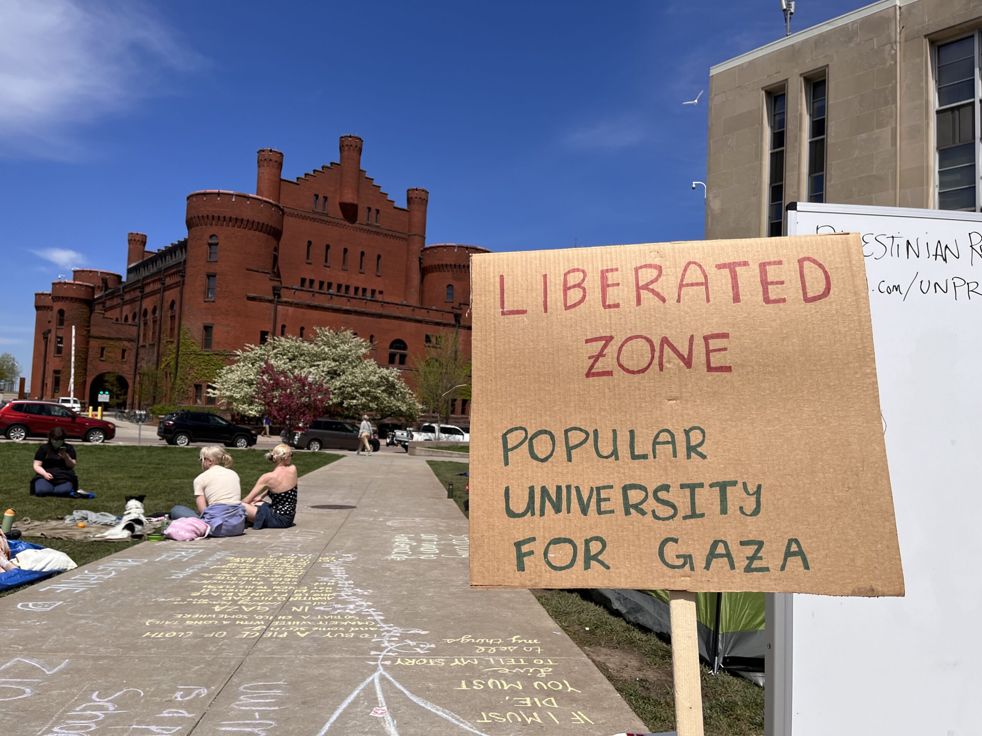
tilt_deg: +1.4
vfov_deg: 53.1
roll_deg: -2.8
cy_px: 368
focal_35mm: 26
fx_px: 738
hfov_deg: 67.3
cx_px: 491
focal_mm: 5.1
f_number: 1.6
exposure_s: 1/7353
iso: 50
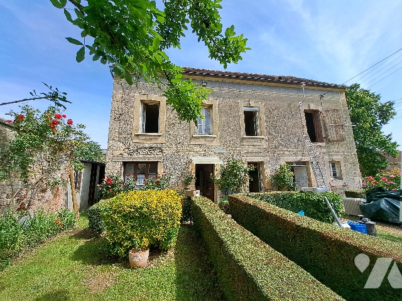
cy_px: 150
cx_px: 201
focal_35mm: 13
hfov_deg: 106.2
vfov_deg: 89.9
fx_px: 151
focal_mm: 1.74
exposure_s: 1/1709
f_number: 2.2
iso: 50
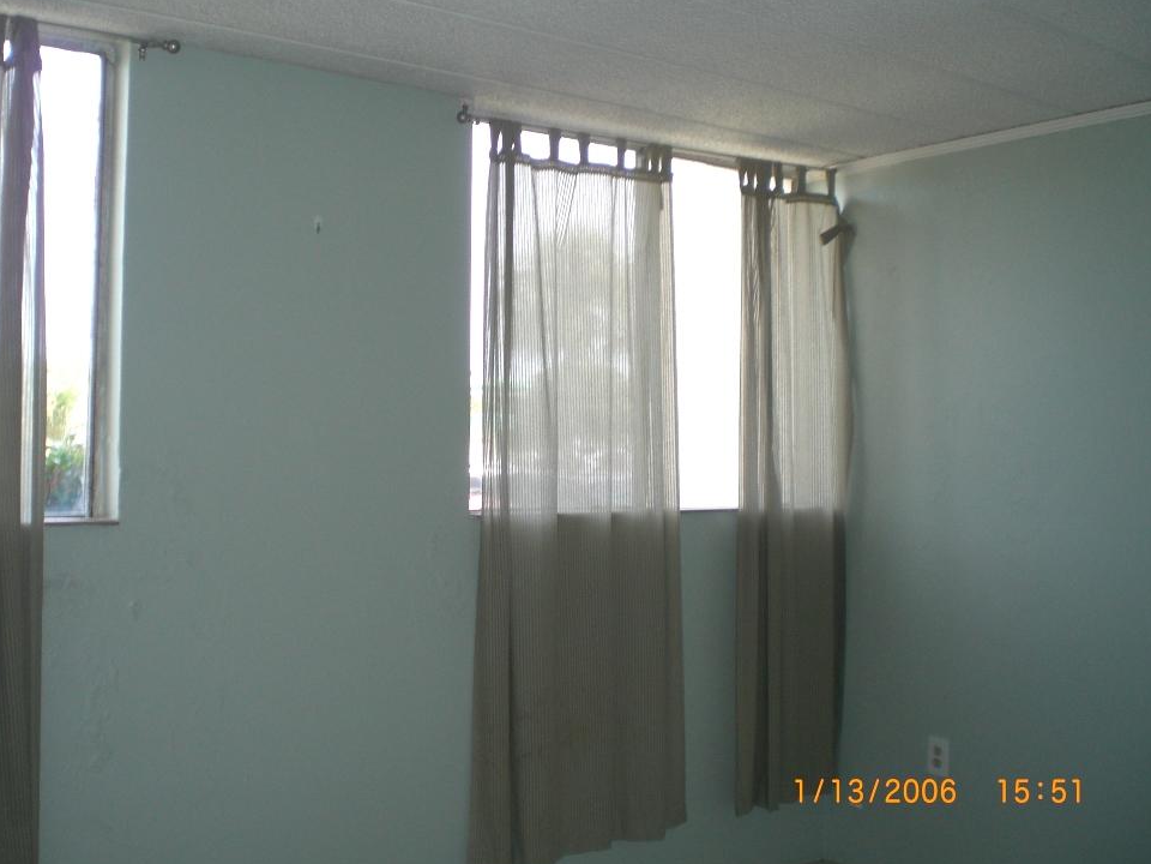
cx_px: 566
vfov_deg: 36.8
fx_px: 1297
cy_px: 437
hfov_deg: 47.9
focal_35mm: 39
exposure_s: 1/100
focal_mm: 6.3
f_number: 3.1
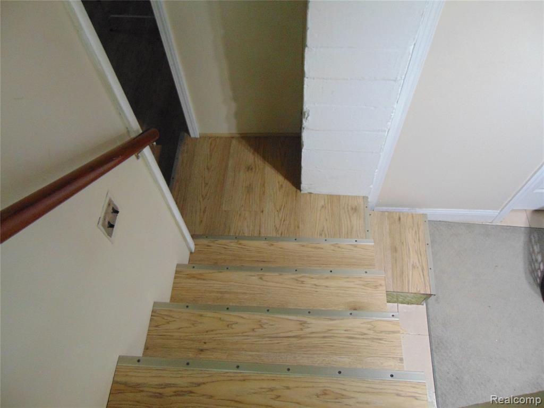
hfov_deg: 69.4
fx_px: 393
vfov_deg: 54.9
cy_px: 204
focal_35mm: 25
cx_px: 272
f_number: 3
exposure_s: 1/30
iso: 400
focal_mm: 4.5
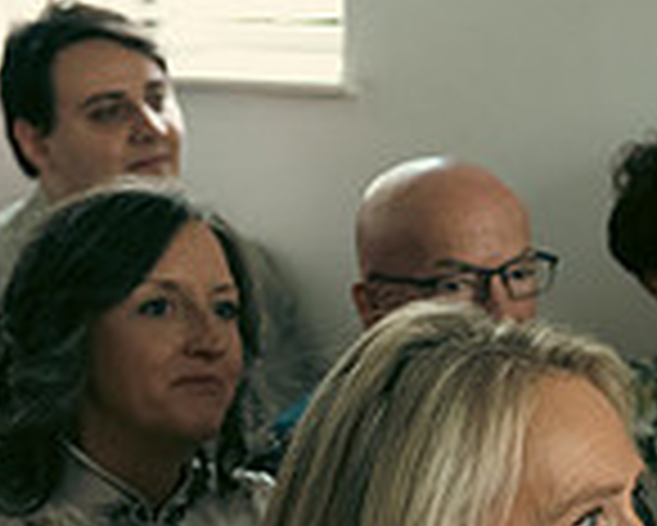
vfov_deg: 10.7
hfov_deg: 13.4
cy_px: 578
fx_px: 2763
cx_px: 634
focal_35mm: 142
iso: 800
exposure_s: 1/160
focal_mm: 38
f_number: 3.5
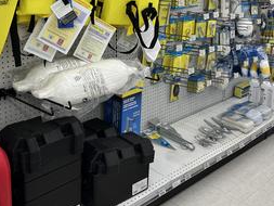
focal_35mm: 48
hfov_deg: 39.6
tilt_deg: -13.2
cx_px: 146
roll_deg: -1.1
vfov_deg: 29.4
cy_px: 34
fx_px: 380
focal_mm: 5.7
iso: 40
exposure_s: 1/120
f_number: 1.5
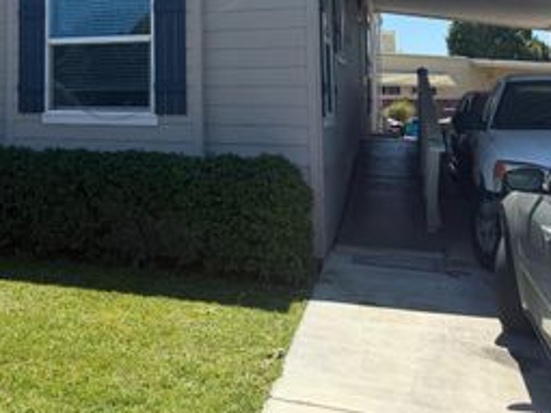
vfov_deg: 29.5
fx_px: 748
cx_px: 35
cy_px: 38
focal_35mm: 47
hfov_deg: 37.3
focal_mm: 6.76
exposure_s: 1/2907
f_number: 1.78
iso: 80
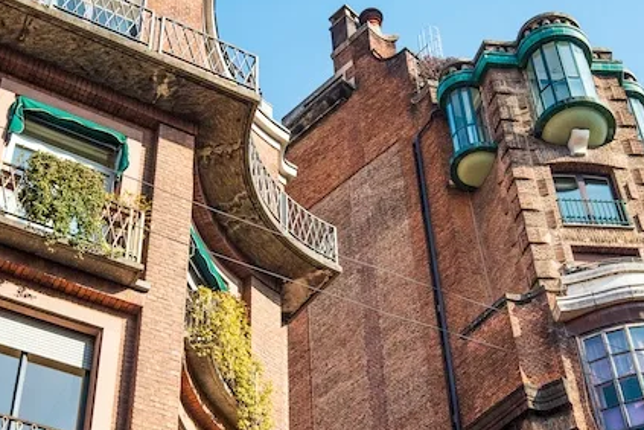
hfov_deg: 32.4
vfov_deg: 21.8
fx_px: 1109
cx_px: 356
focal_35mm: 62
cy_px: 300
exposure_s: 1/4000
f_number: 7.1
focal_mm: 35
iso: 2500
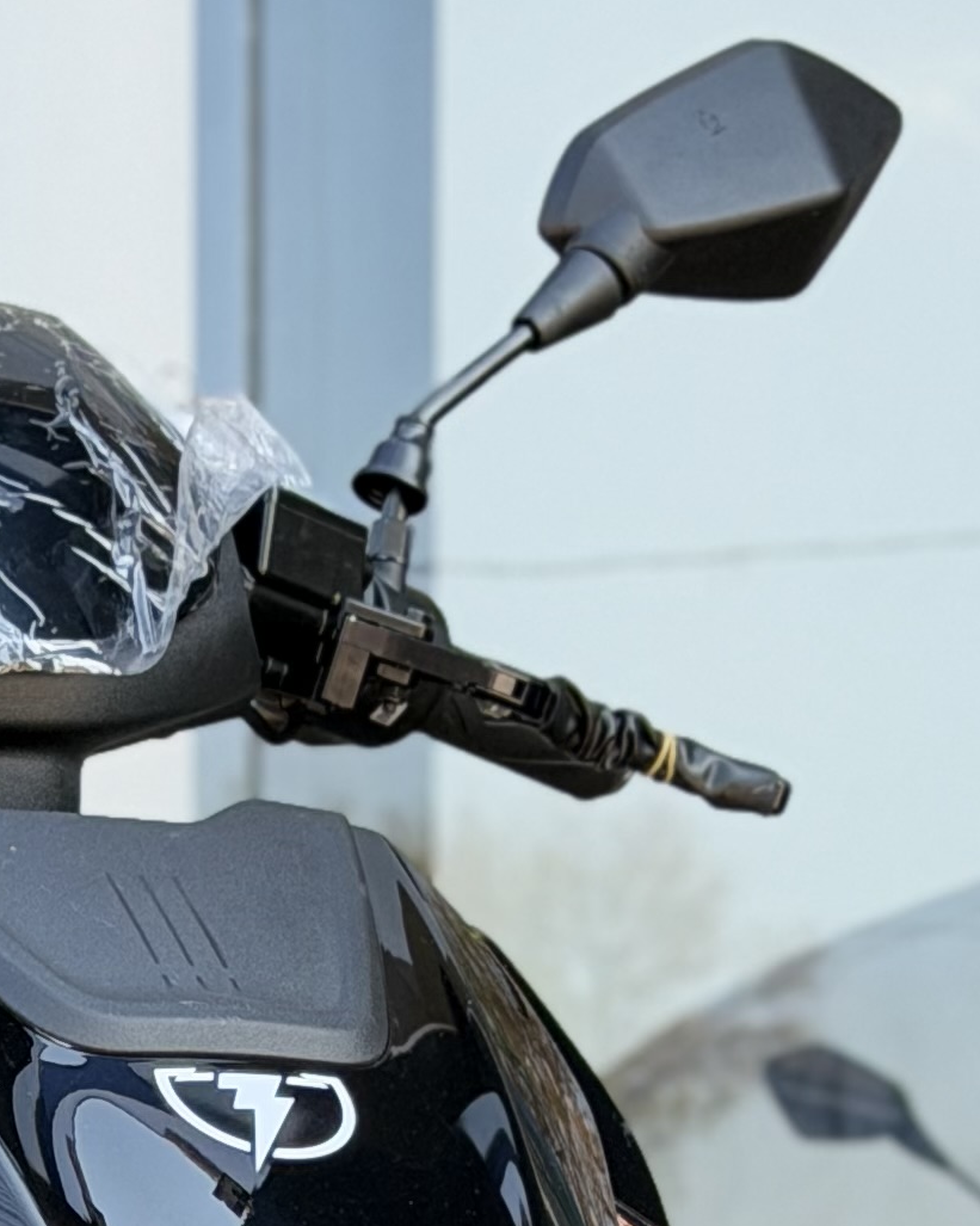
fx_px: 6674
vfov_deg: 10.0
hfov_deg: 8.3
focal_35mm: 184
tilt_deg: -4.1
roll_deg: -0.1
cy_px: 2150
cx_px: -174
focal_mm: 6.76
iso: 80
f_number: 1.78
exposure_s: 1/407
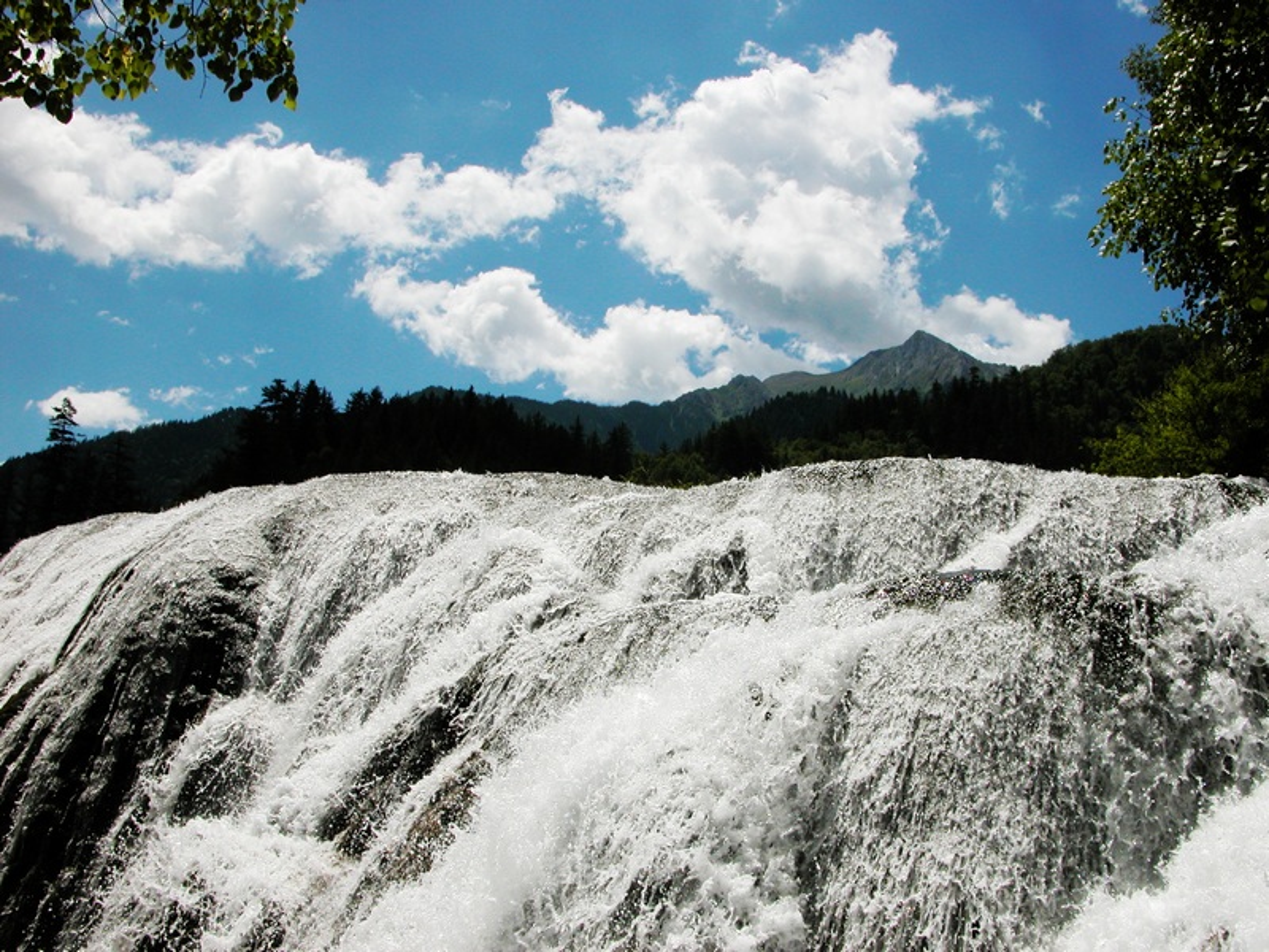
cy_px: 476
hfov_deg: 52.6
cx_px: 634
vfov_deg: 40.7
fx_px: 1283
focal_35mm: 35
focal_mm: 8.9
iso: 100
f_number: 8
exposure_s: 1/650
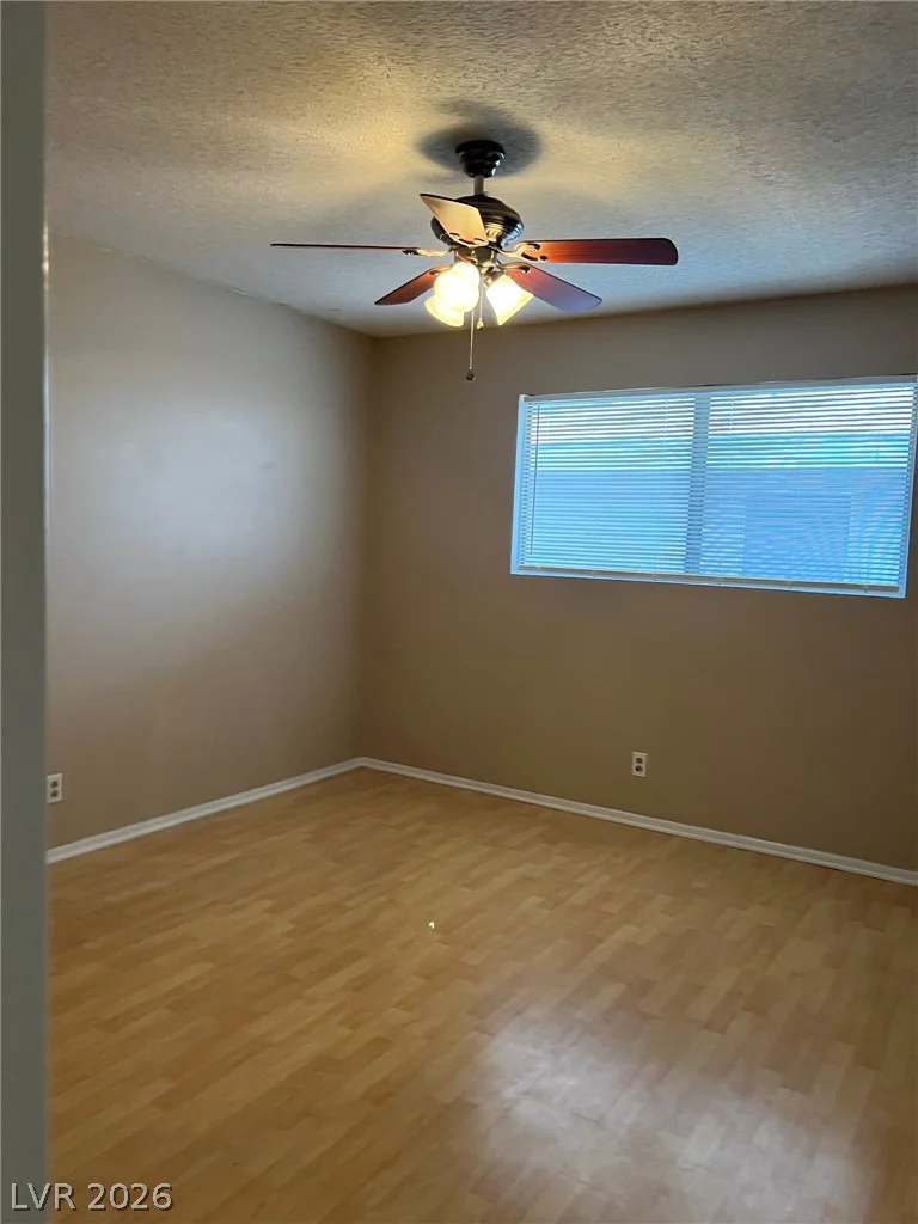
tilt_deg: -4.3
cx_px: 459
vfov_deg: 67.3
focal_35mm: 26
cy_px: 612
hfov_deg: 53.1
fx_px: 919
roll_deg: -1.3
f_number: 1.5
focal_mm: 5.7
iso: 125
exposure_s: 1/60
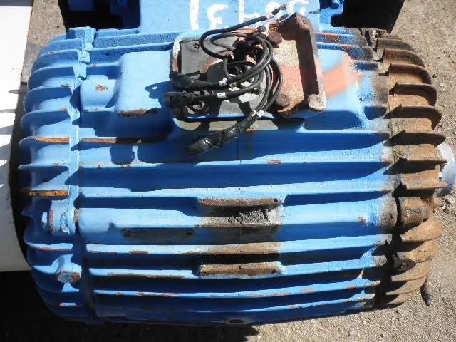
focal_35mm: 44
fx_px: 580
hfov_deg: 42.9
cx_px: 228
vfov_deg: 32.9
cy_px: 171
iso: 64
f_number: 3.4
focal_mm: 7.9
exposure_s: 1/640
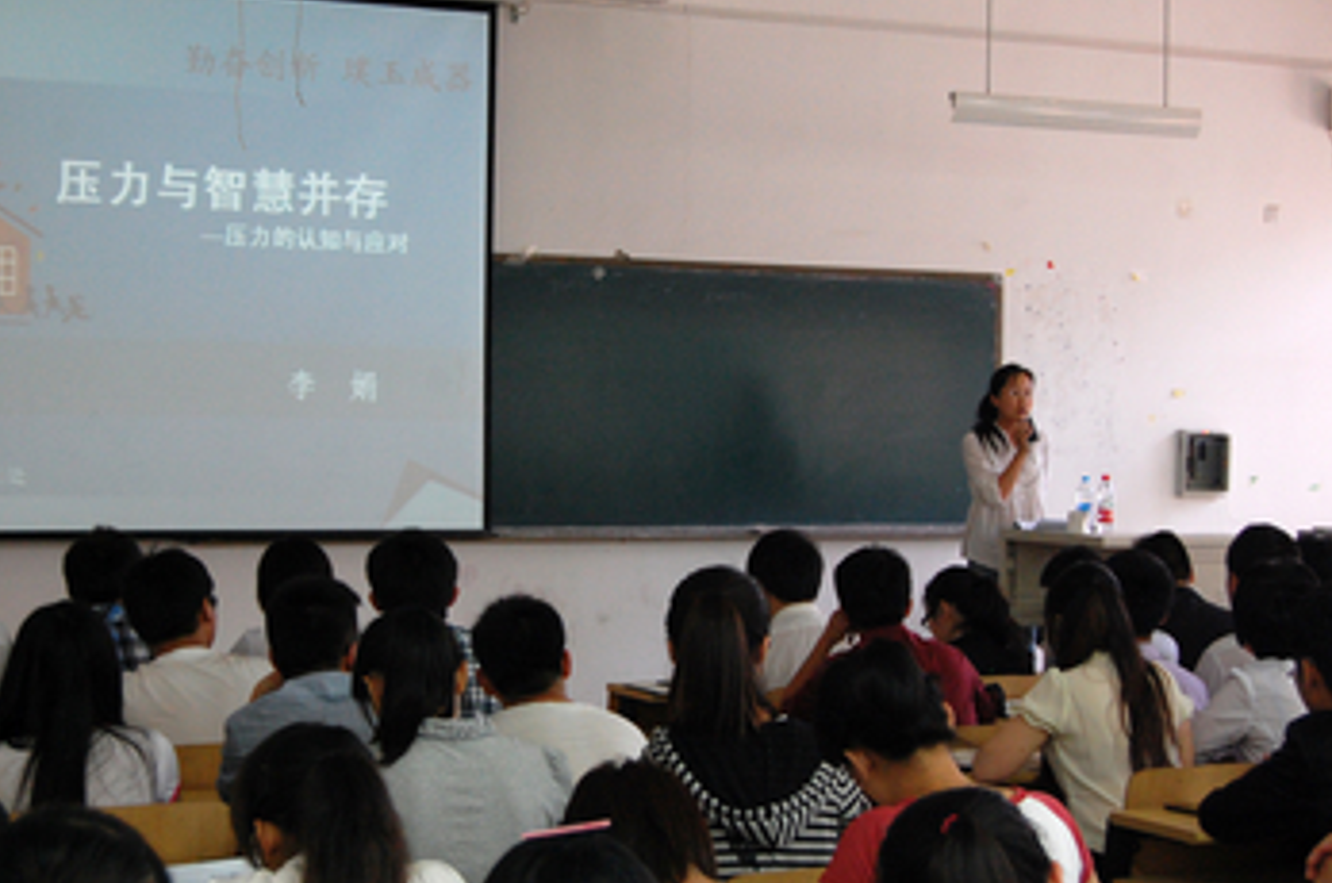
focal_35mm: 64
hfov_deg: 31.6
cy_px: 420
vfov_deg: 21.3
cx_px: 583
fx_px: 2349
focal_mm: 35
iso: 800
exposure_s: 1/40
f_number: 4.8
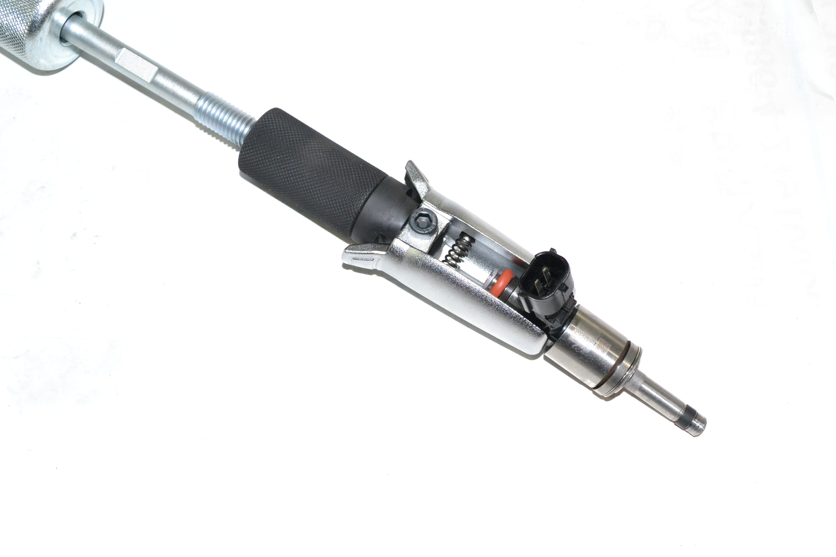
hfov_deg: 41.1
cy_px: 278
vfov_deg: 28.1
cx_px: 418
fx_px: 1115
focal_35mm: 48
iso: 3200
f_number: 7.1
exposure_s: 1/200
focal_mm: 32
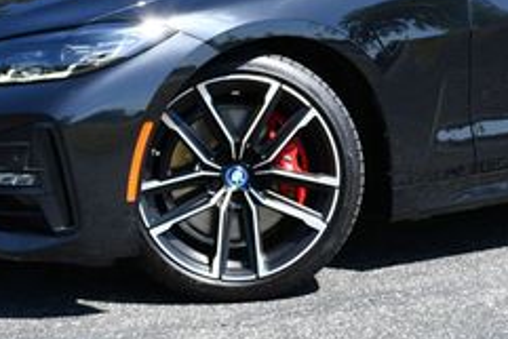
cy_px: -84
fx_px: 1652
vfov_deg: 11.5
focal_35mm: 117
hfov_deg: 17.3
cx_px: 415
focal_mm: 22
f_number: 7.1
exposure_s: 1/250
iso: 200
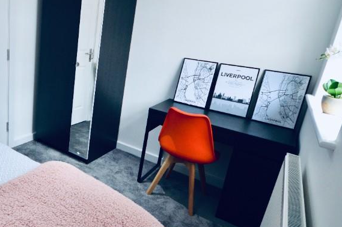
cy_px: 103
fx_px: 256
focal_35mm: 27
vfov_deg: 47.8
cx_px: 85
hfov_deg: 63.4
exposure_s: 1/60
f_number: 4
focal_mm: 10
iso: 640
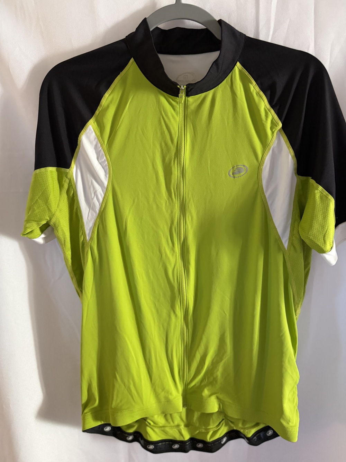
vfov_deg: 71.6
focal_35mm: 24
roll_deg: +0.6
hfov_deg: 56.8
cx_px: 173
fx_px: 320
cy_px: 231
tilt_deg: -11.3
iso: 800
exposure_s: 1/60
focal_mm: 6.76
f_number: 1.78
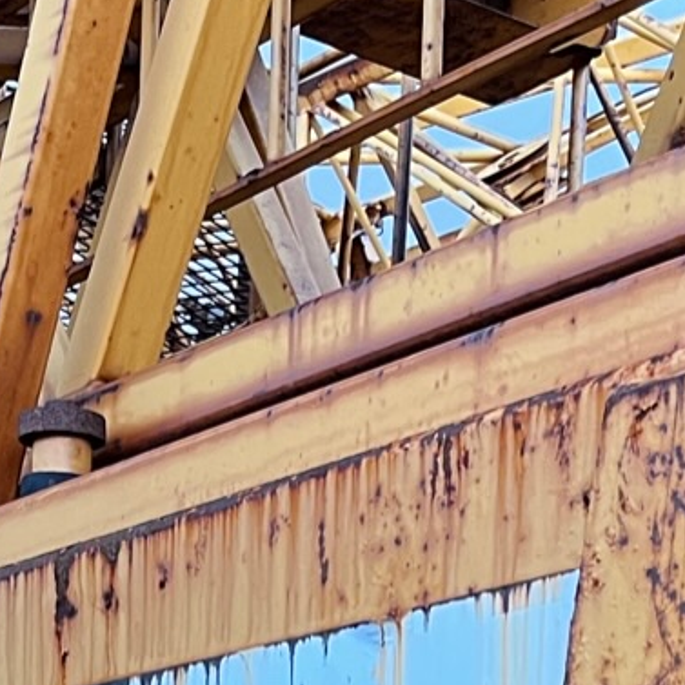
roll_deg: -2.0
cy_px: 1266
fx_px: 2799
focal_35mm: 125
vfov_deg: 12.6
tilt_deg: -5.6
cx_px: 326
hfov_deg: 14.0
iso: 125
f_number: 1.6
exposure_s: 1/75
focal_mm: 5.1
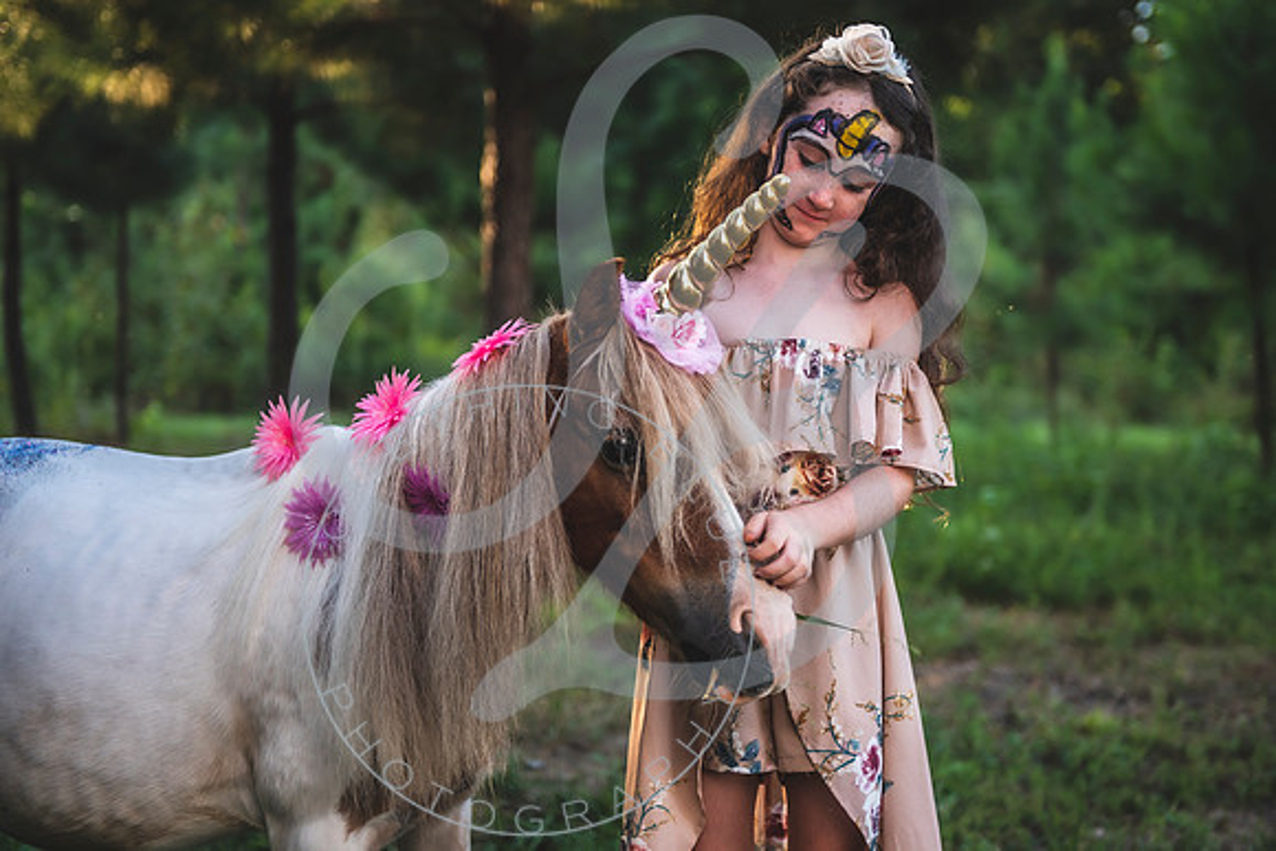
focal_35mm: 60
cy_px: 424
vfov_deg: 22.7
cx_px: 662
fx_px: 2119
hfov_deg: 33.5
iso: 100
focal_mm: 56
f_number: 2.8
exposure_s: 1/160
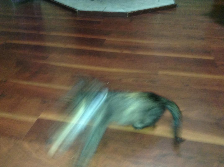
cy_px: 84
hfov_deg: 55.4
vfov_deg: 42.8
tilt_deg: -34.1
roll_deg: -0.2
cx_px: 112
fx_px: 213
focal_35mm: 33
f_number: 2.4
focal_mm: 3.3
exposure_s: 1/16
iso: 160
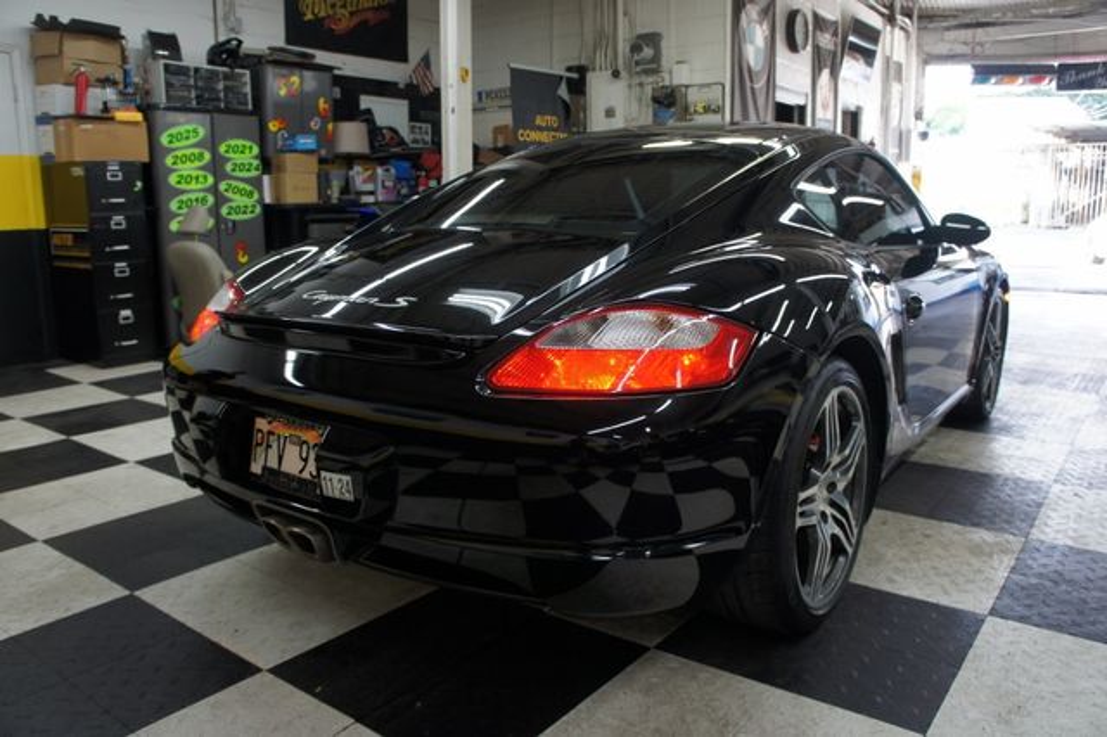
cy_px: 368
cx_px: 554
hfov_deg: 67.4
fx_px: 830
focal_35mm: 27
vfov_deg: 47.9
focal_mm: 18
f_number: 4
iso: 200
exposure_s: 1/40
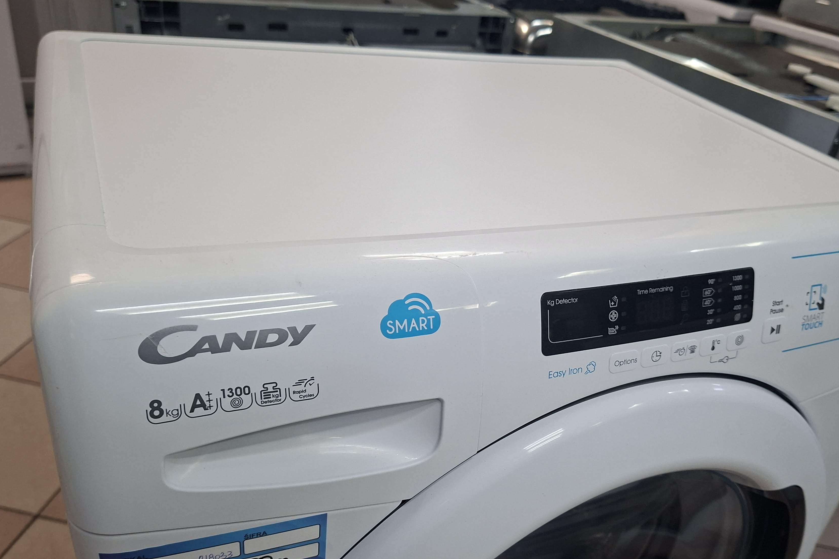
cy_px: 336
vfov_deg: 44.7
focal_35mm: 29
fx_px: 676
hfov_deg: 63.3
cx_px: 483
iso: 250
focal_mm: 5.54
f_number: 1.8
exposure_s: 1/100
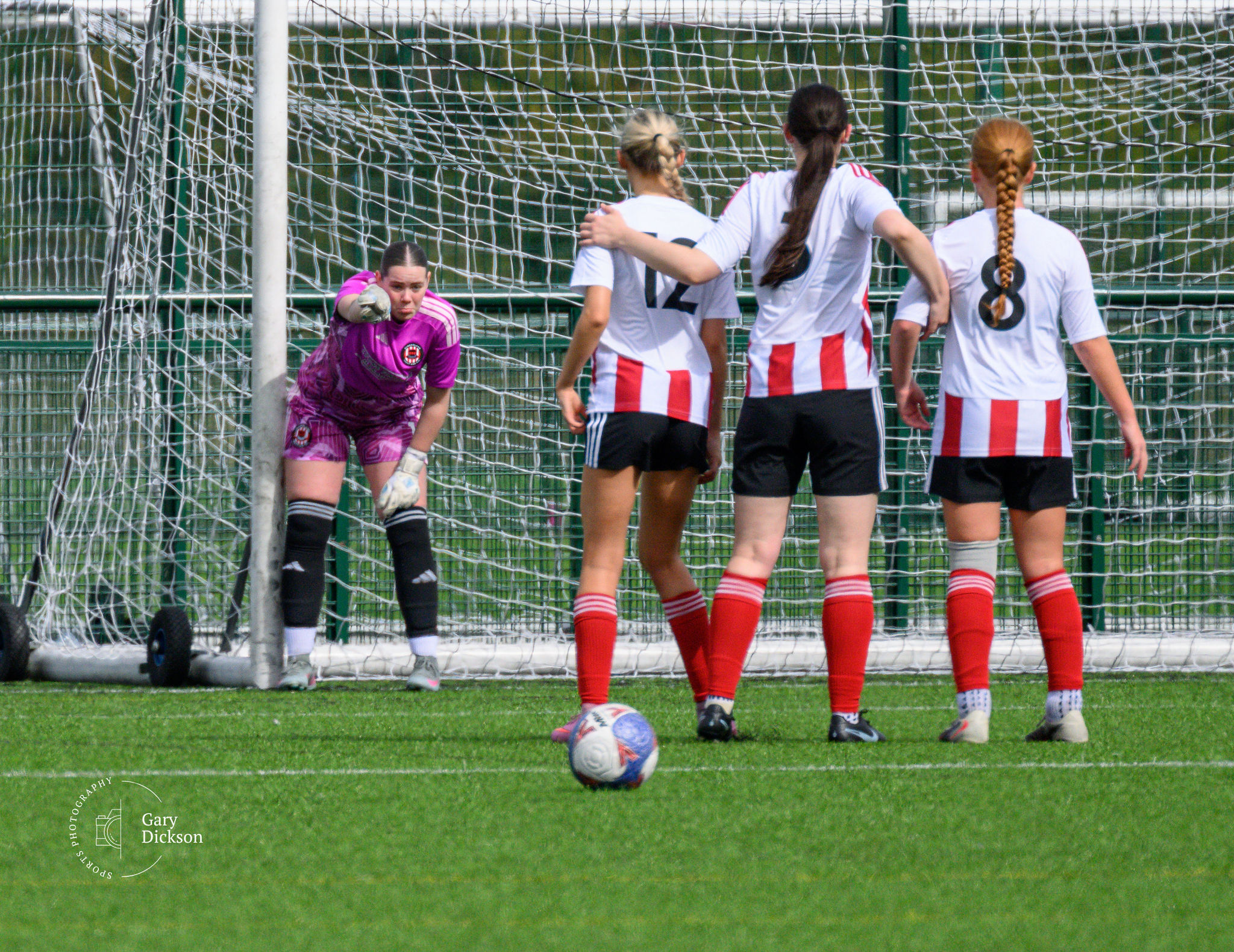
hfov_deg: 2.2
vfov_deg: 1.7
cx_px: 445
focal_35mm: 892
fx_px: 32136
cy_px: 314
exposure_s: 1/4000
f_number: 5.6
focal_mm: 400
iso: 1000
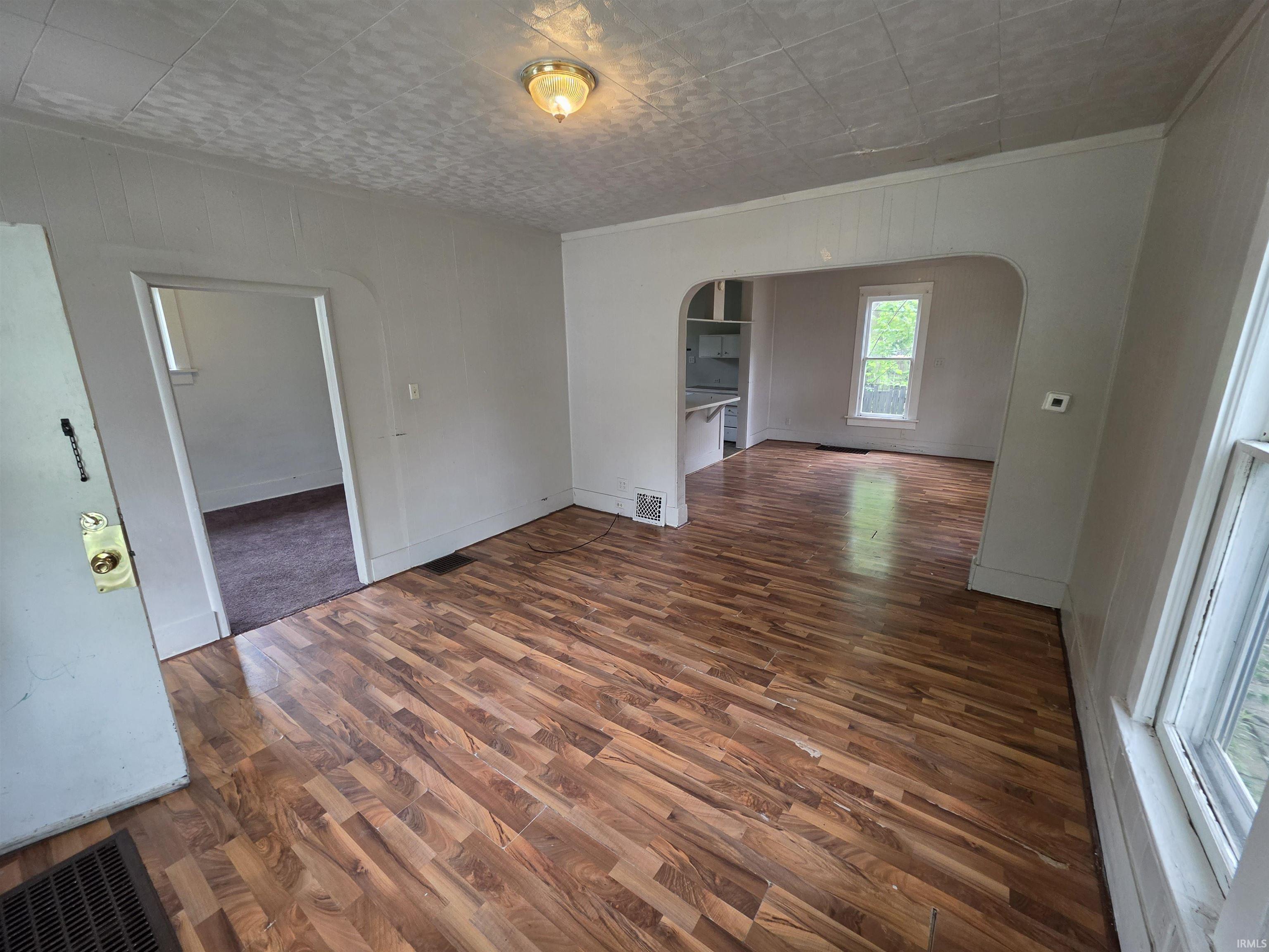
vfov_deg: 89.9
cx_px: 634
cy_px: 476
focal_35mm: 13
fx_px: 477
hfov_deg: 106.2
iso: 320
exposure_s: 1/120
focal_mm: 2.2
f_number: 1.9
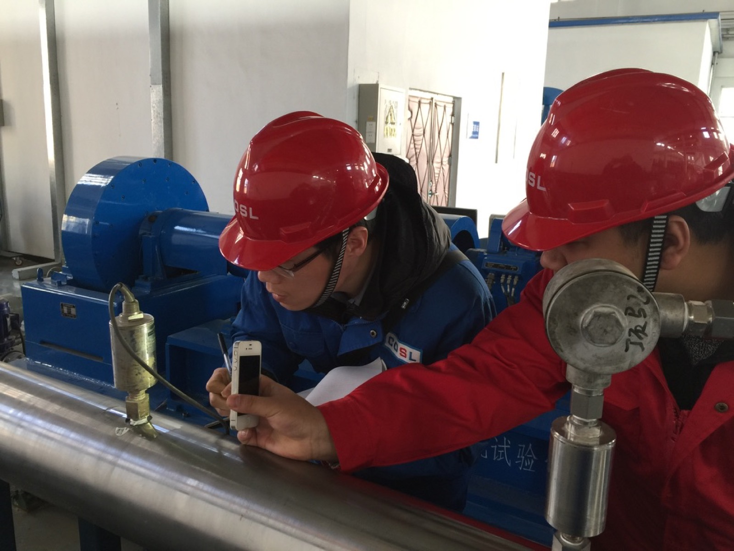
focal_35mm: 29
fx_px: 615
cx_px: 367
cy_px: 276
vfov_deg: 48.2
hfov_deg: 61.7
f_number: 2.2
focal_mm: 4.15
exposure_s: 1/17
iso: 40
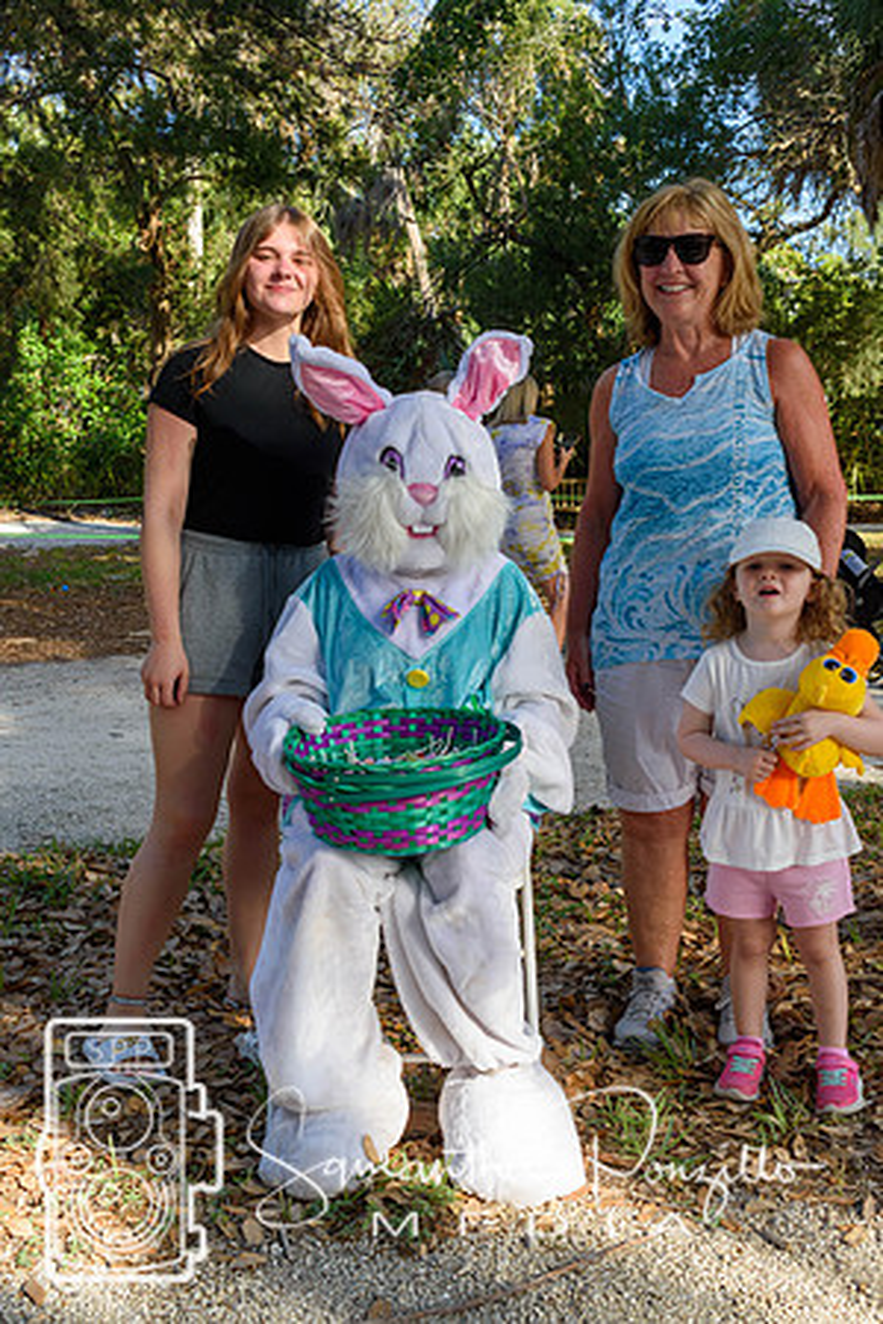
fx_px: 1490
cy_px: 662
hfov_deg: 33.0
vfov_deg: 47.9
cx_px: 442
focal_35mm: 40
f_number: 8
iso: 360
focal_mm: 27
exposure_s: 1/250
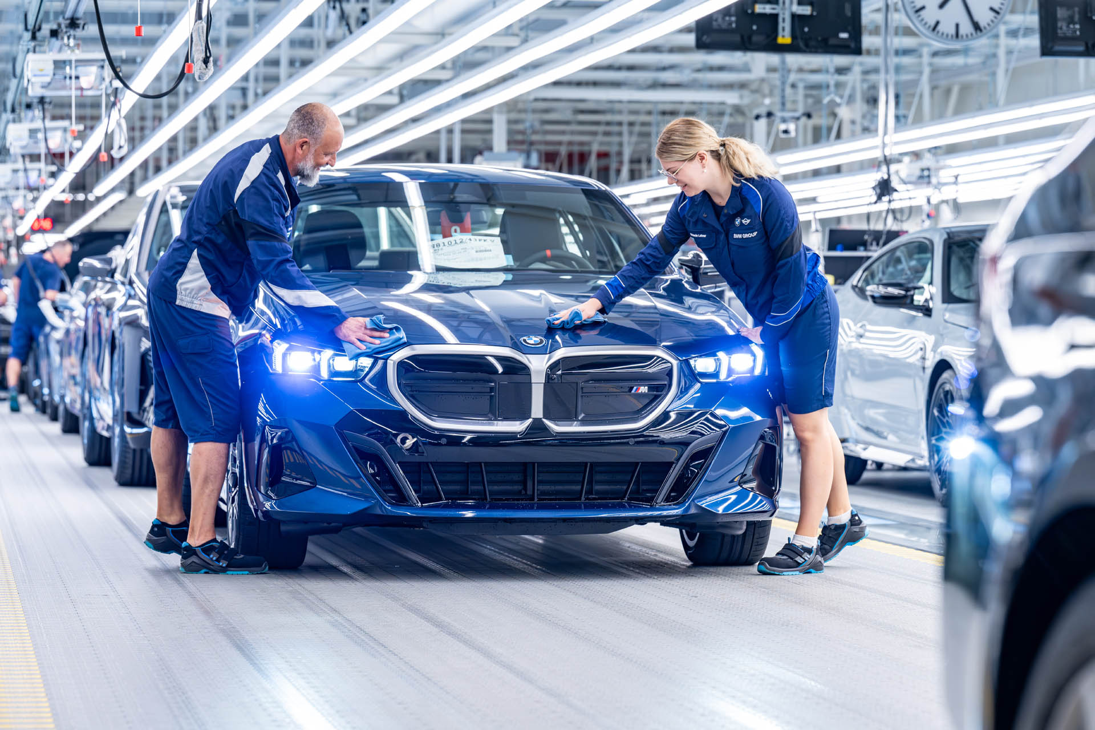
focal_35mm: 125
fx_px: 3802
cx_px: 548
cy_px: 365
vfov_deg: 11.0
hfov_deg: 16.4
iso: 1600
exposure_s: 1/320
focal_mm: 125
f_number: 5
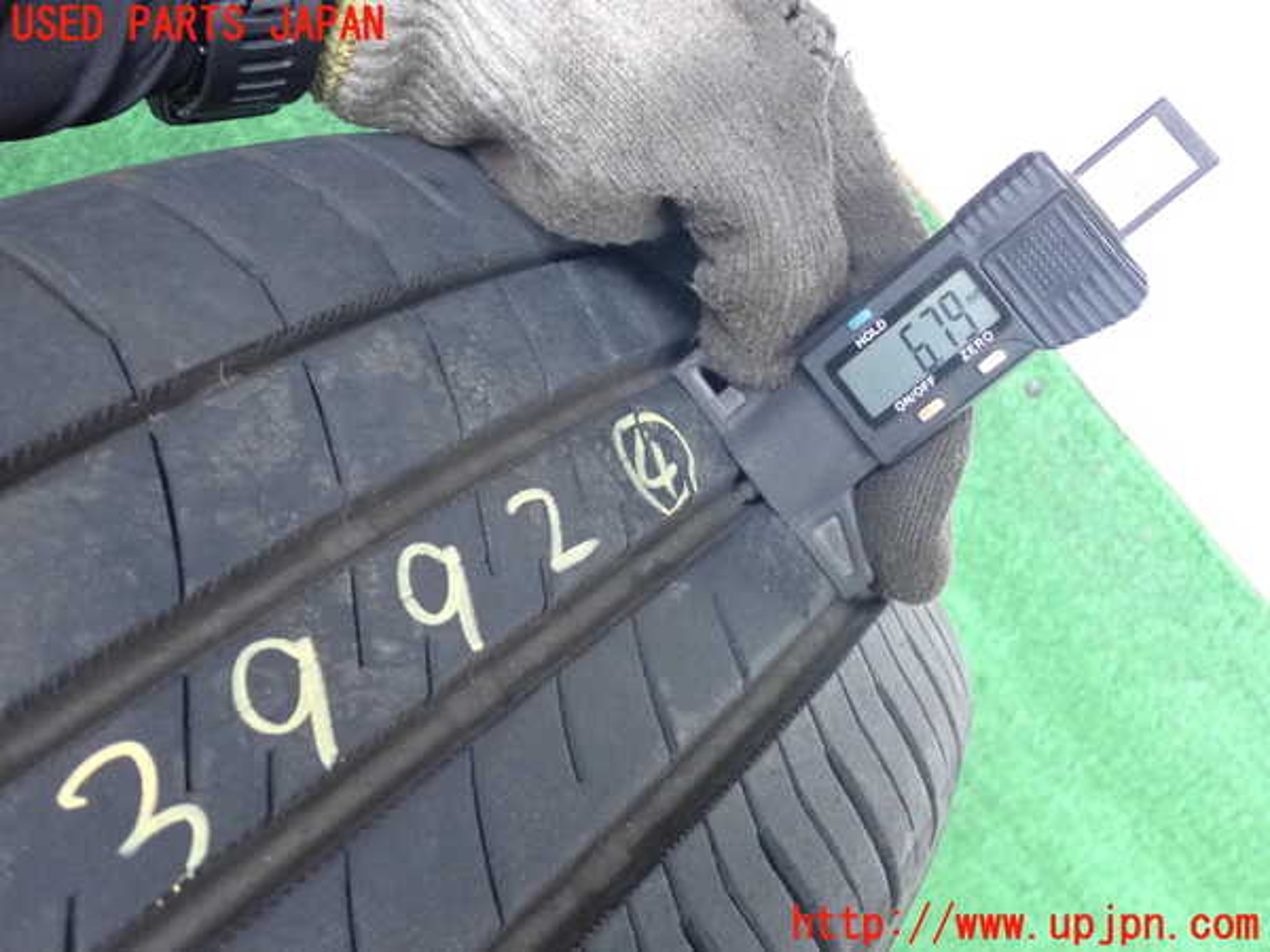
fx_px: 1504
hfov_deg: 45.8
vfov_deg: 35.1
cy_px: 476
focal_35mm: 41
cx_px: 635
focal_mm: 7.31
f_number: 2.8
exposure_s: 1/125
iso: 1600
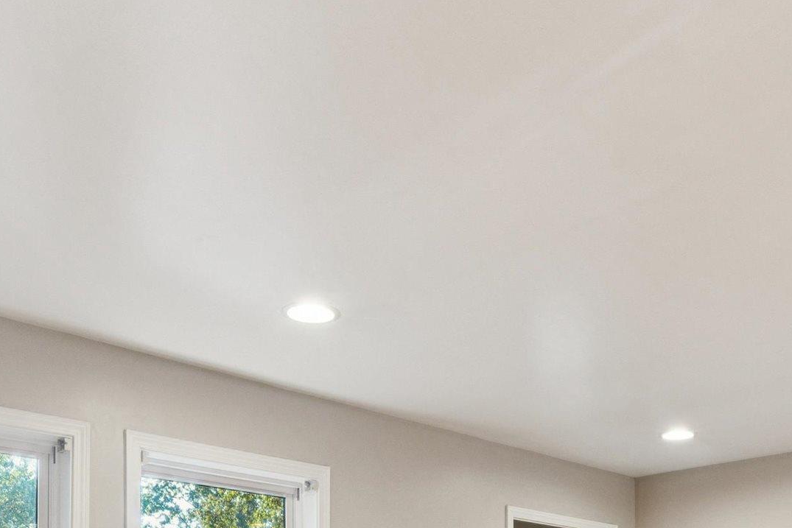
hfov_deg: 46.5
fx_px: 918
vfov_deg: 27.6
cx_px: 463
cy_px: 658
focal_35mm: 42
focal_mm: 14.6
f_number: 13
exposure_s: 1/10
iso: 640
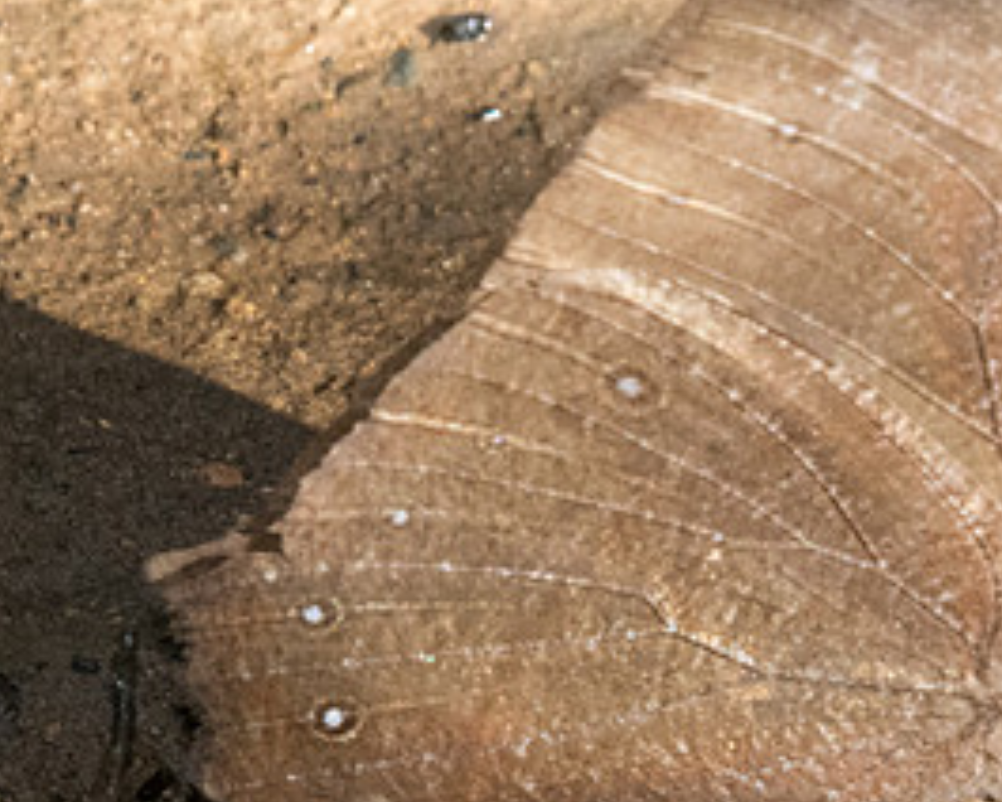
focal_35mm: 2025
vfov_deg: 0.8
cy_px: 587
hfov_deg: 1.0
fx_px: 60052
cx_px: 984
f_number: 16
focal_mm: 400
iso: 1250
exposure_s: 1/250
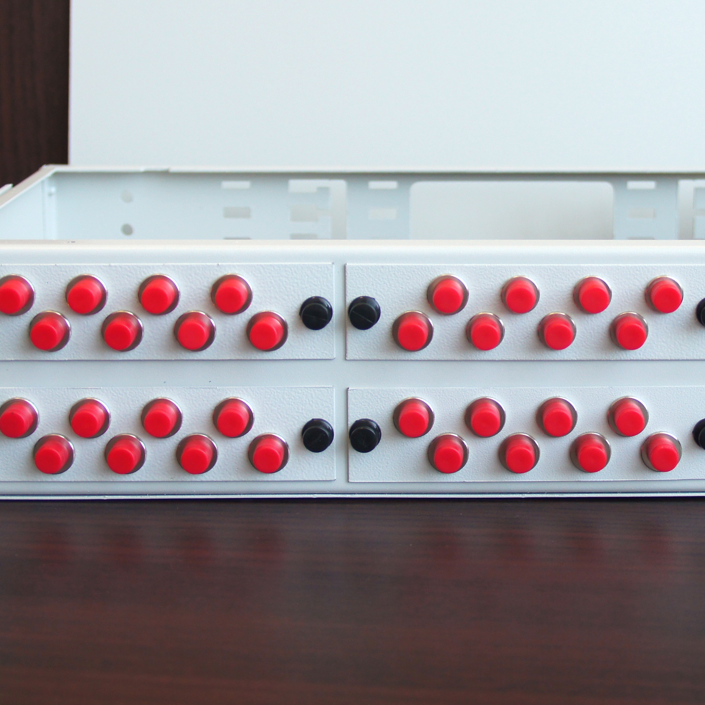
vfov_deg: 21.6
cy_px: 240
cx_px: 506
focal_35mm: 80
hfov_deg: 21.5
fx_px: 1843
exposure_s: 1/50
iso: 250
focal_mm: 28
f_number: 4
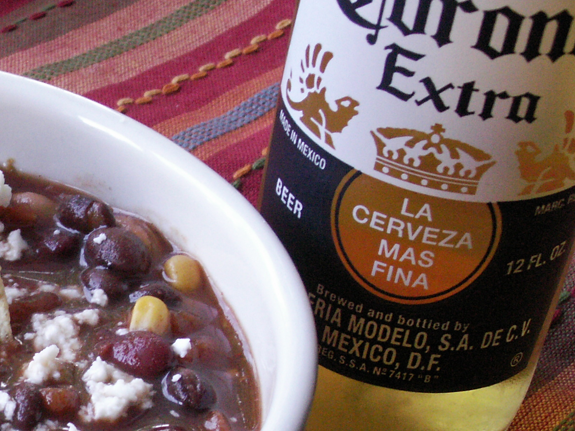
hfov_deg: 16.0
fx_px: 1993
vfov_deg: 12.3
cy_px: 380
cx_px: -52
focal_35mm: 120
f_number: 3.2
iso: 160
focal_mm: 8.42
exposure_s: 1/25
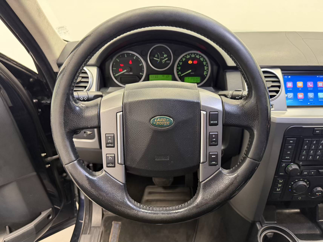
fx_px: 224
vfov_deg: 56.8
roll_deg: -0.6
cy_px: 121
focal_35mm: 24
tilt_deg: -32.3
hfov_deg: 71.6
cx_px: 162
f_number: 1.78
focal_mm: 6.76
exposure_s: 1/50
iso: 400
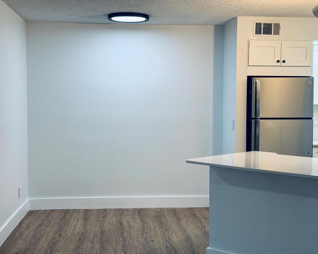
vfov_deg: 29.7
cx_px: 160
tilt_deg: -3.2
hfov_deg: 36.7
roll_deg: -0.3
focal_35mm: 51
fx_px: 480
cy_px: 125
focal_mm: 6.76
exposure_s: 1/120
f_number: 1.78
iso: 64
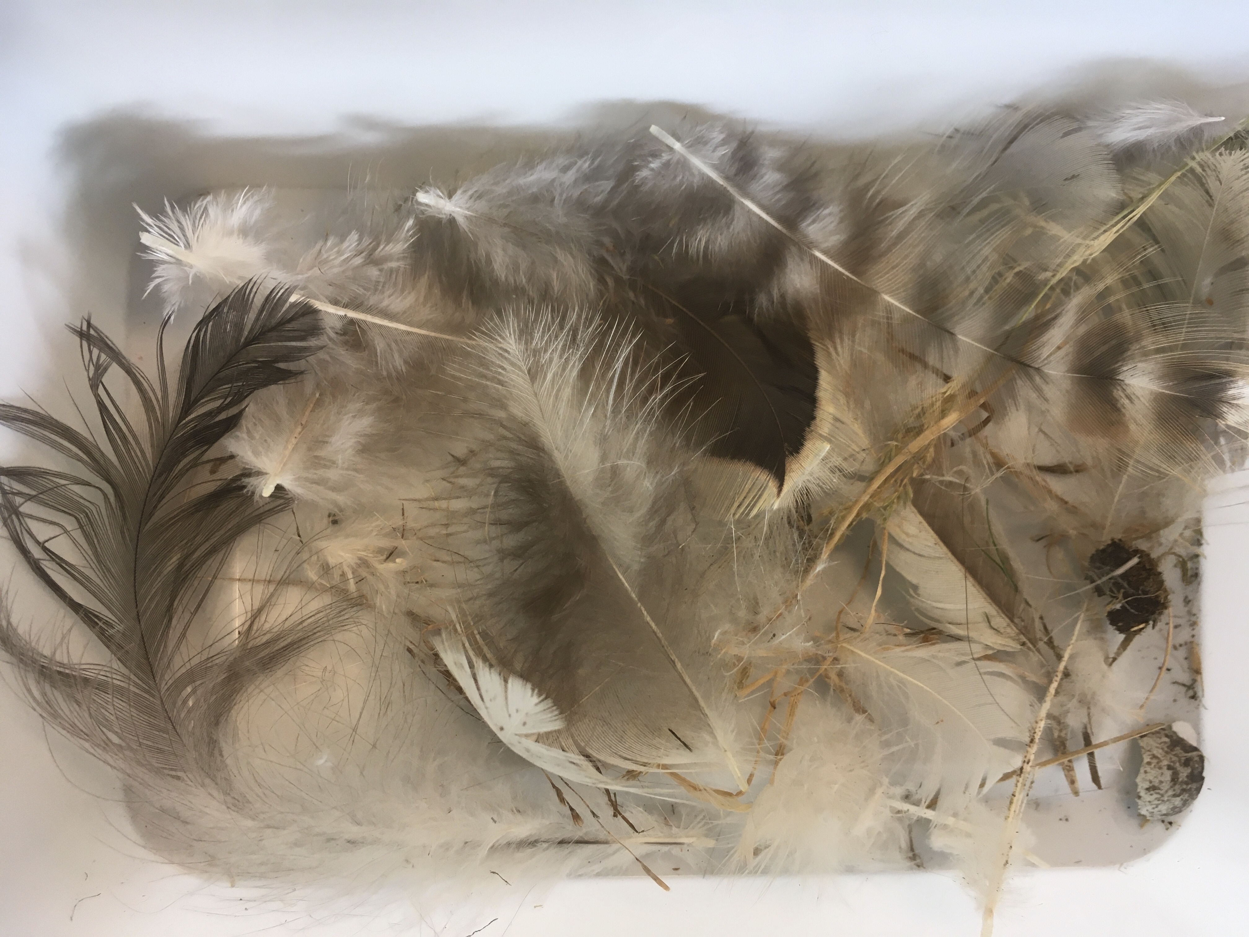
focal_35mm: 29
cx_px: 624
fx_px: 1046
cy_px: 468
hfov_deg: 61.7
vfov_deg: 48.2
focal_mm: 4.15
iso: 40
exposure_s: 1/33
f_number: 2.2
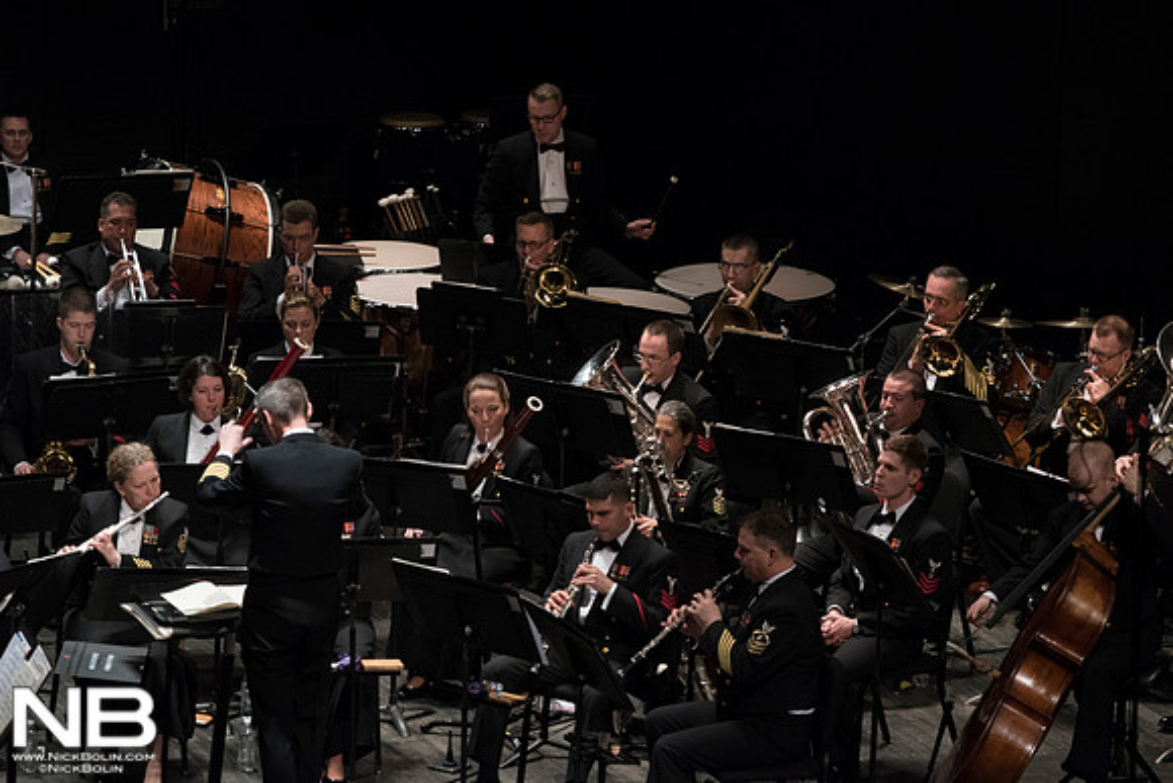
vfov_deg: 6.2
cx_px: 586
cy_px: 392
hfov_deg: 9.4
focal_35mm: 220
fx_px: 7170
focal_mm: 220
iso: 4000
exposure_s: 1/500
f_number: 5.6
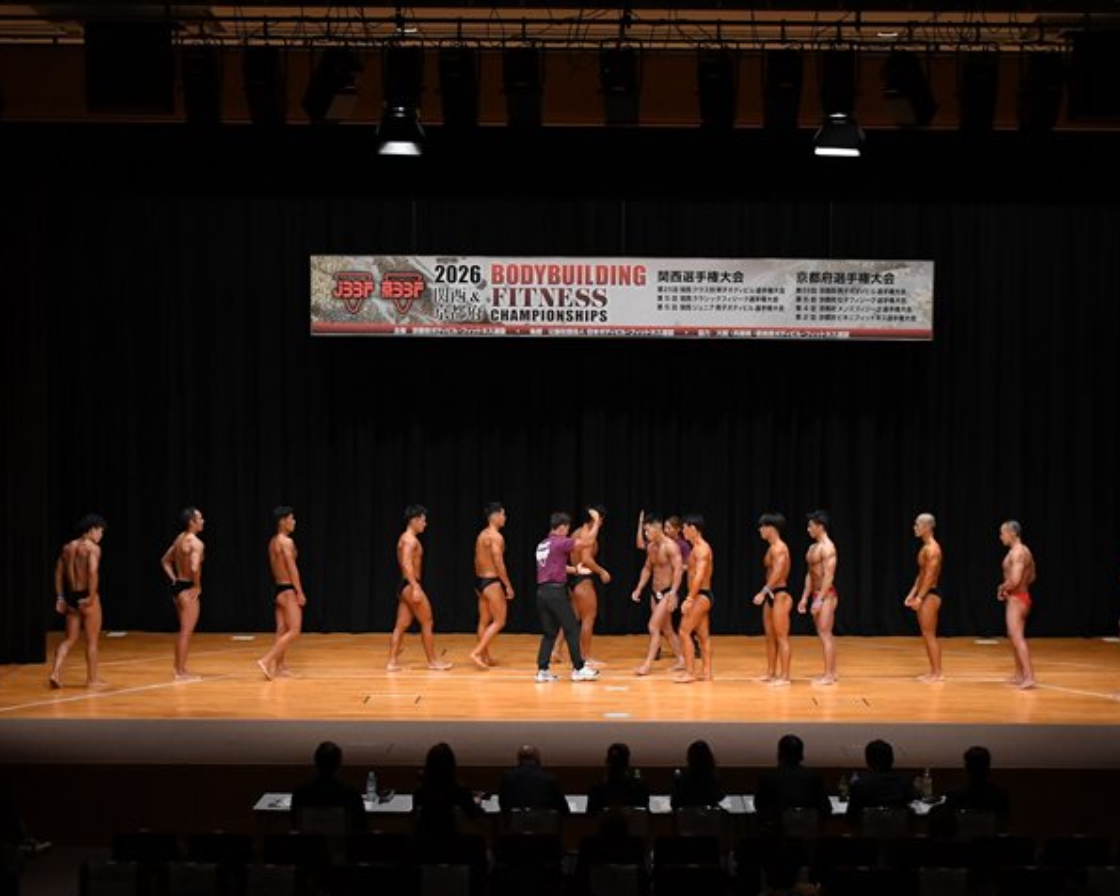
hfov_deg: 28.7
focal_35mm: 66
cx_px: 632
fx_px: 2188
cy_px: 476
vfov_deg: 23.1
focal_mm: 36
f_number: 5.6
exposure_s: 1/400
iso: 3200
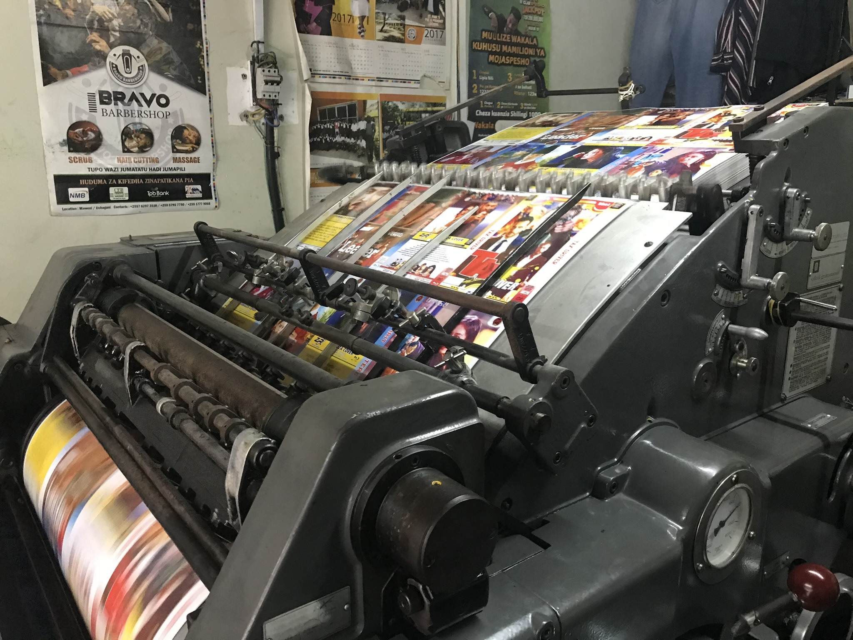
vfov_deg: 49.7
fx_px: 690
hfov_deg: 63.4
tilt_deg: -15.8
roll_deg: -0.1
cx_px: 426
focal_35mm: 28
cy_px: 320
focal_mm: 3.99
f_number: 1.8
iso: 80
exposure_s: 1/7
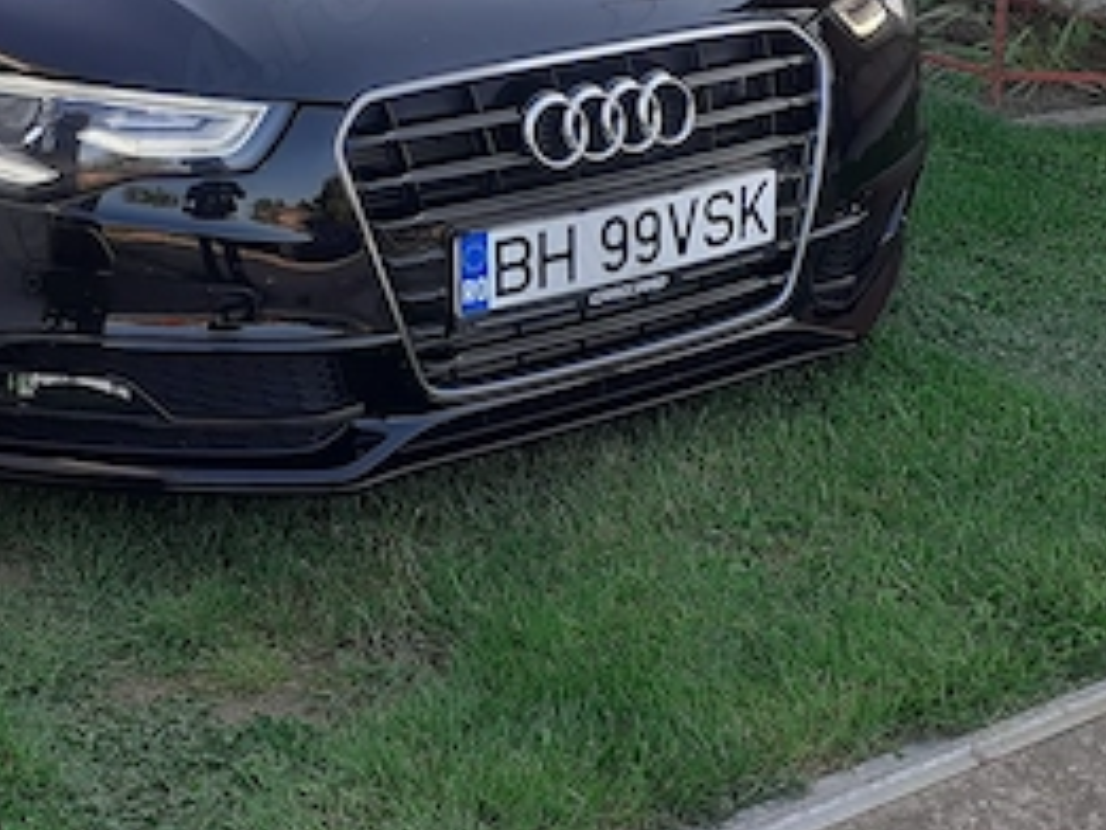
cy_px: 195
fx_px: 1982
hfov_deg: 31.0
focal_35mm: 62
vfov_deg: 23.4
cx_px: 411
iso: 40
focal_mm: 3.6
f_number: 1.9
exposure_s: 1/140
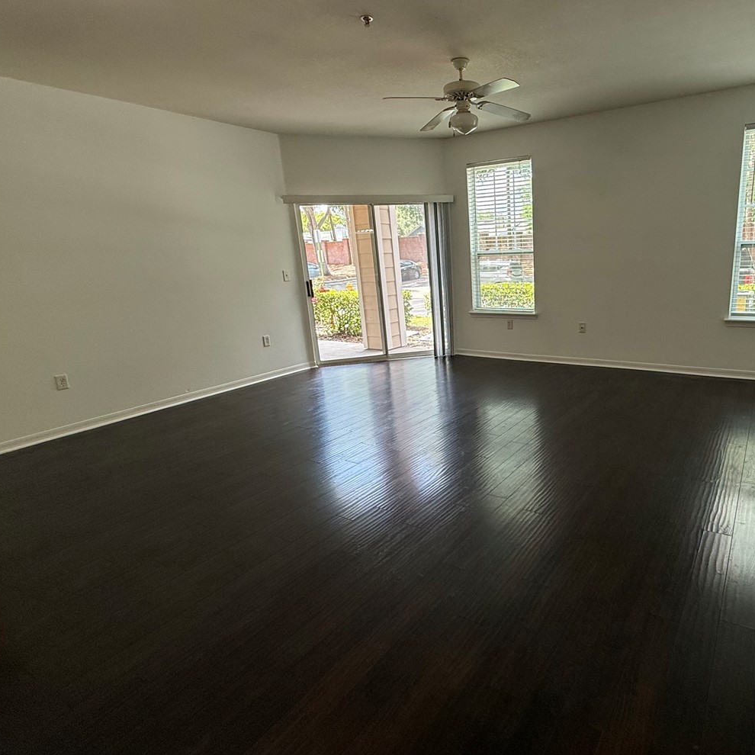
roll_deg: +2.4
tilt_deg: -13.0
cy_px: 372
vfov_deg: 74.8
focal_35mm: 20
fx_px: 494
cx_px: 502
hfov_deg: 72.6
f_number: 2.2
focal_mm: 2.22
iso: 125
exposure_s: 1/120
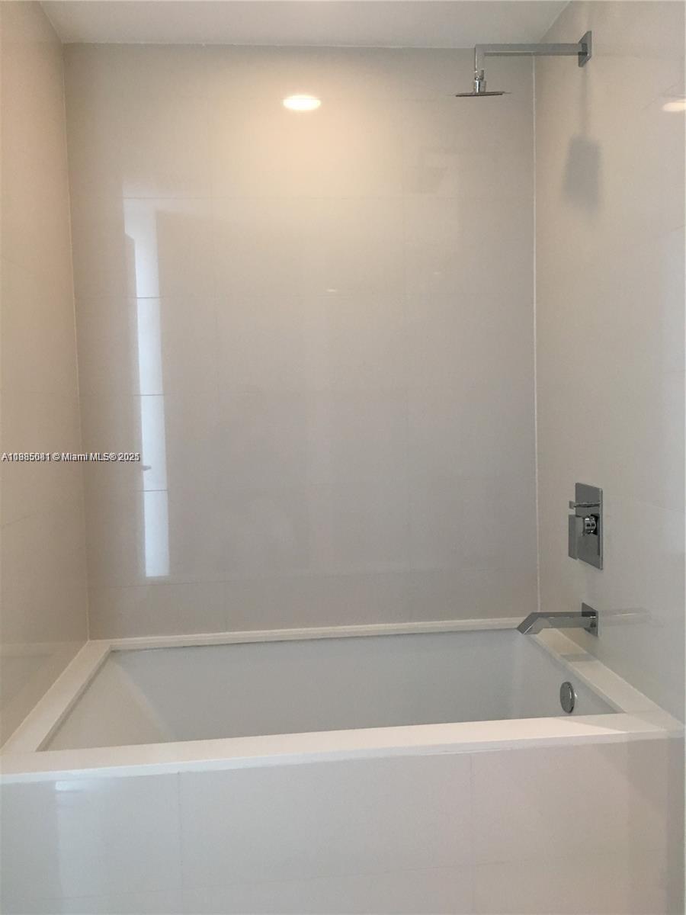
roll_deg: +1.0
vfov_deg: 61.7
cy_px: 458
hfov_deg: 48.2
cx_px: 343
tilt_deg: -3.5
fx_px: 766
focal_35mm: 29
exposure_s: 1/30
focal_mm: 4.15
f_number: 2.2
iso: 100
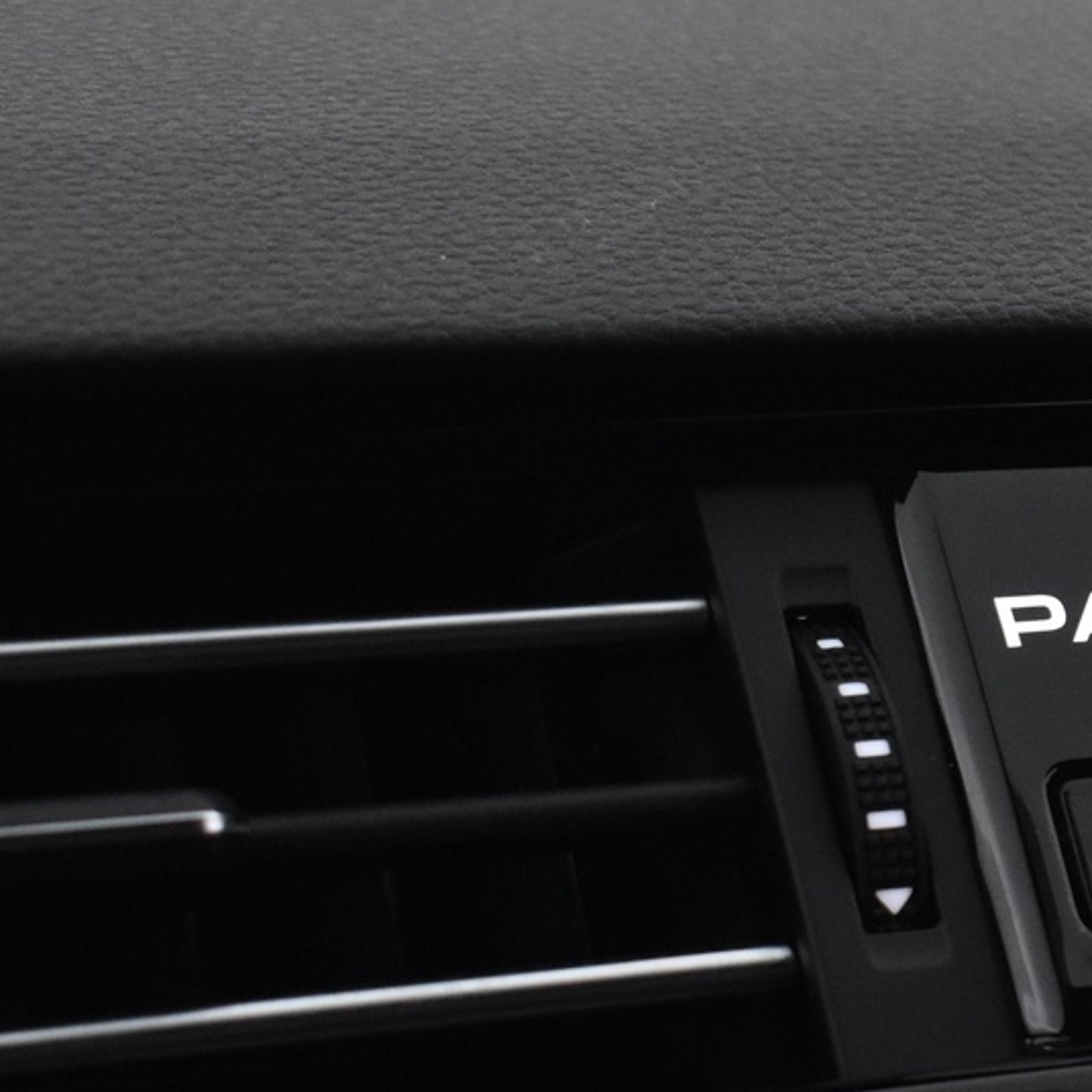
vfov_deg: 13.3
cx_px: 1218
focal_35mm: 131
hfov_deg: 13.1
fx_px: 4675
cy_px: 756
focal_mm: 34
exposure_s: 1/50
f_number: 4.5
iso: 2500
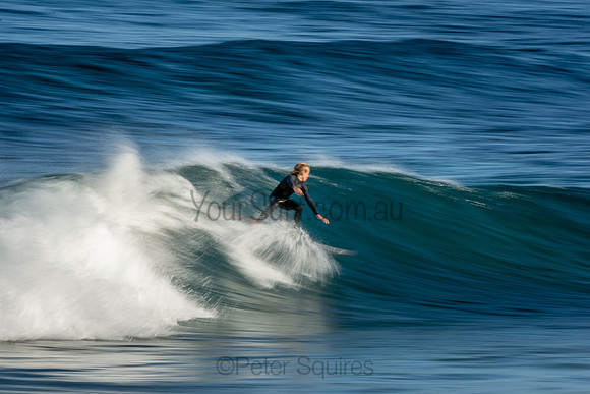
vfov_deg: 2.3
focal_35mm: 600
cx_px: 295
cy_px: 197
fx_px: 9835
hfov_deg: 3.4
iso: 100
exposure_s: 1/20
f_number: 29
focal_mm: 400
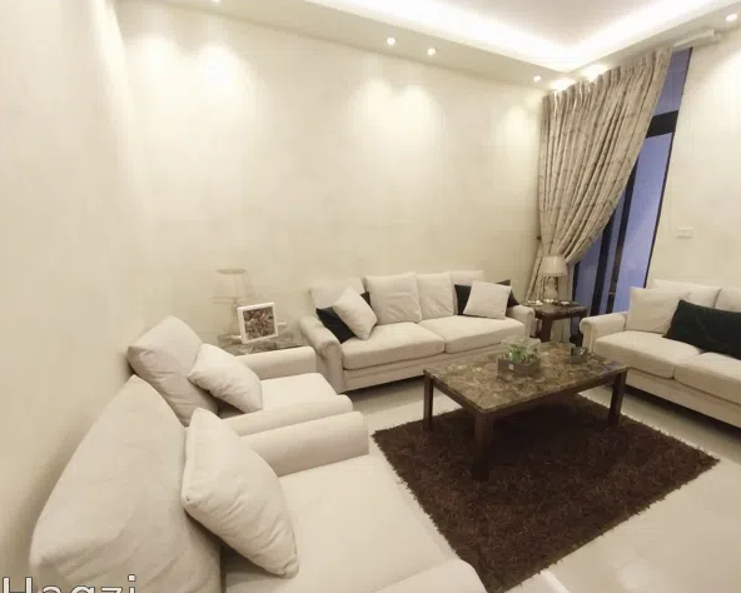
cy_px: 323
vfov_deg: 83.9
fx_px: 329
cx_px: 416
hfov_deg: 96.3
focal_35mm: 15
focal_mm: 1.3
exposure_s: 1/33
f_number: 2.2
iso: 160
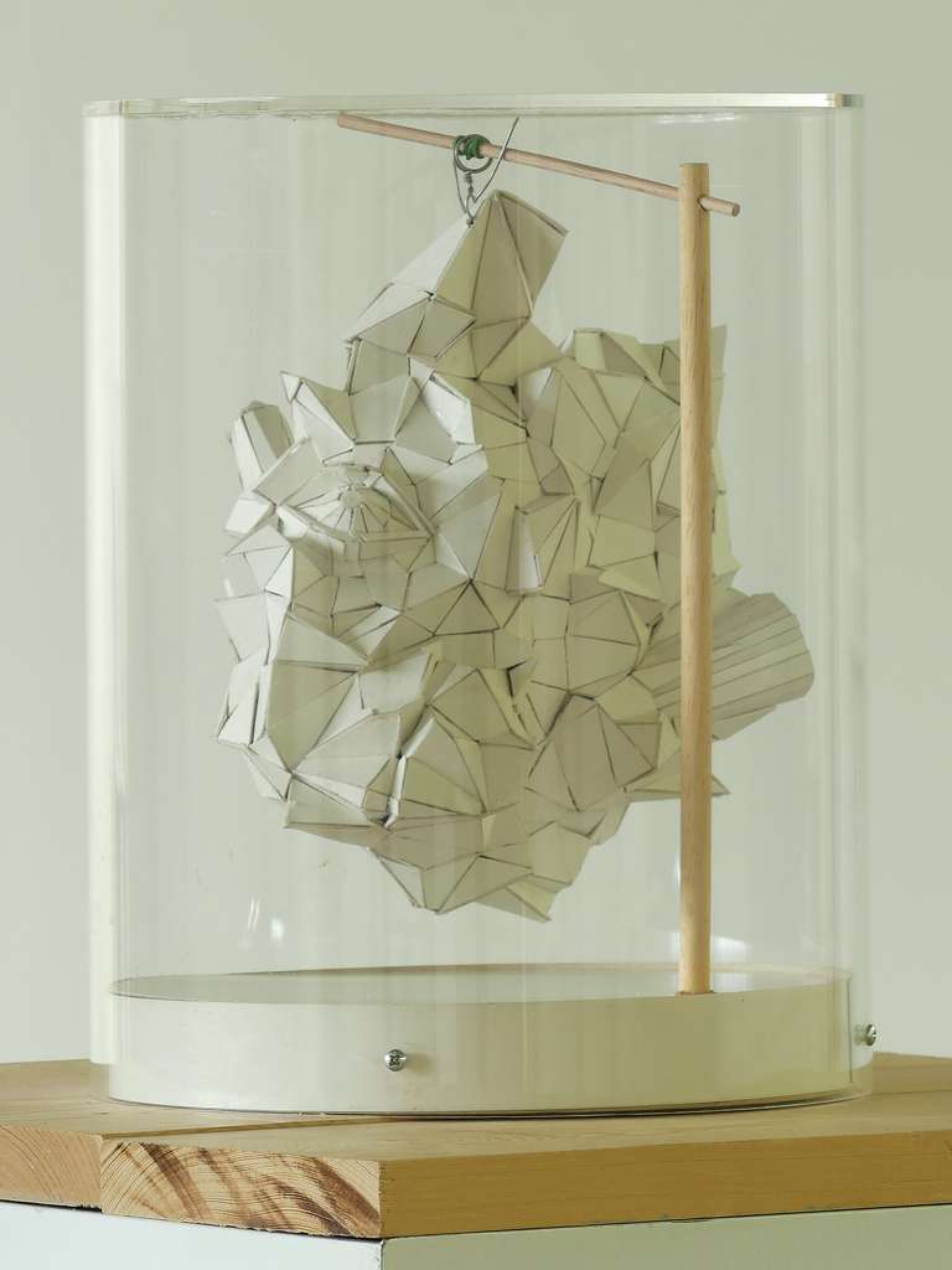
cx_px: 476
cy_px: 635
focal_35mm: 366
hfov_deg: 4.1
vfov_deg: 5.4
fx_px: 13421
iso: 100
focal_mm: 65.8
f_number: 7.1
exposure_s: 1/5
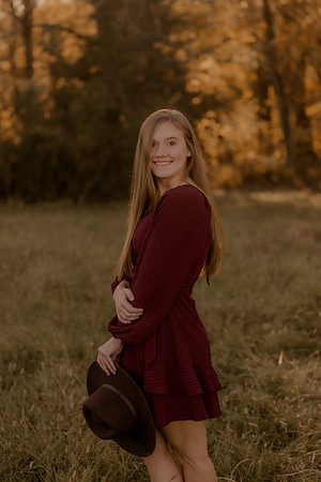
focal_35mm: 75
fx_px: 1003
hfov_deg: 18.2
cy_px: 241
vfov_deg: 27.0
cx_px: 160
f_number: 1.8
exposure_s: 1/640
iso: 250
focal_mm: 50
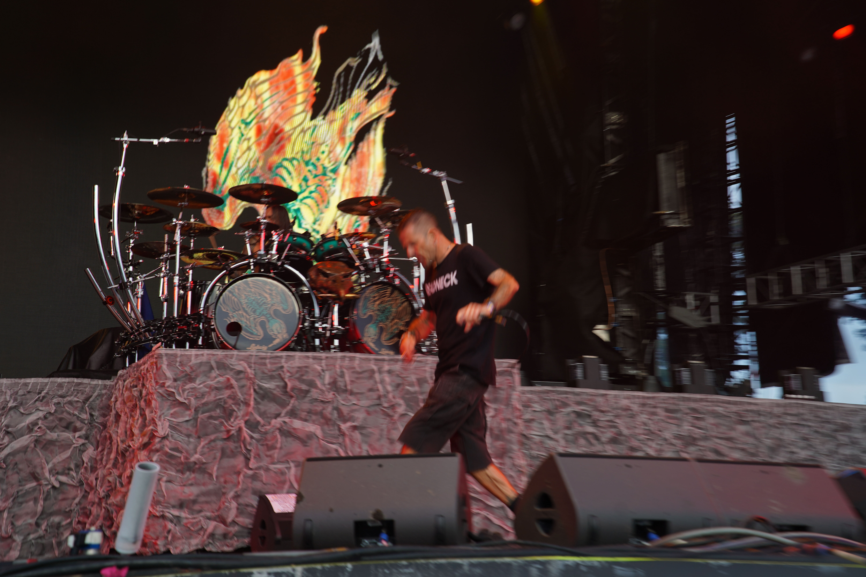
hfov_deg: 38.2
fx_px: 1251
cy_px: 288
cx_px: 433
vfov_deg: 26.0
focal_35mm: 52
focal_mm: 52
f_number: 5
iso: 100
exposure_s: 1/50
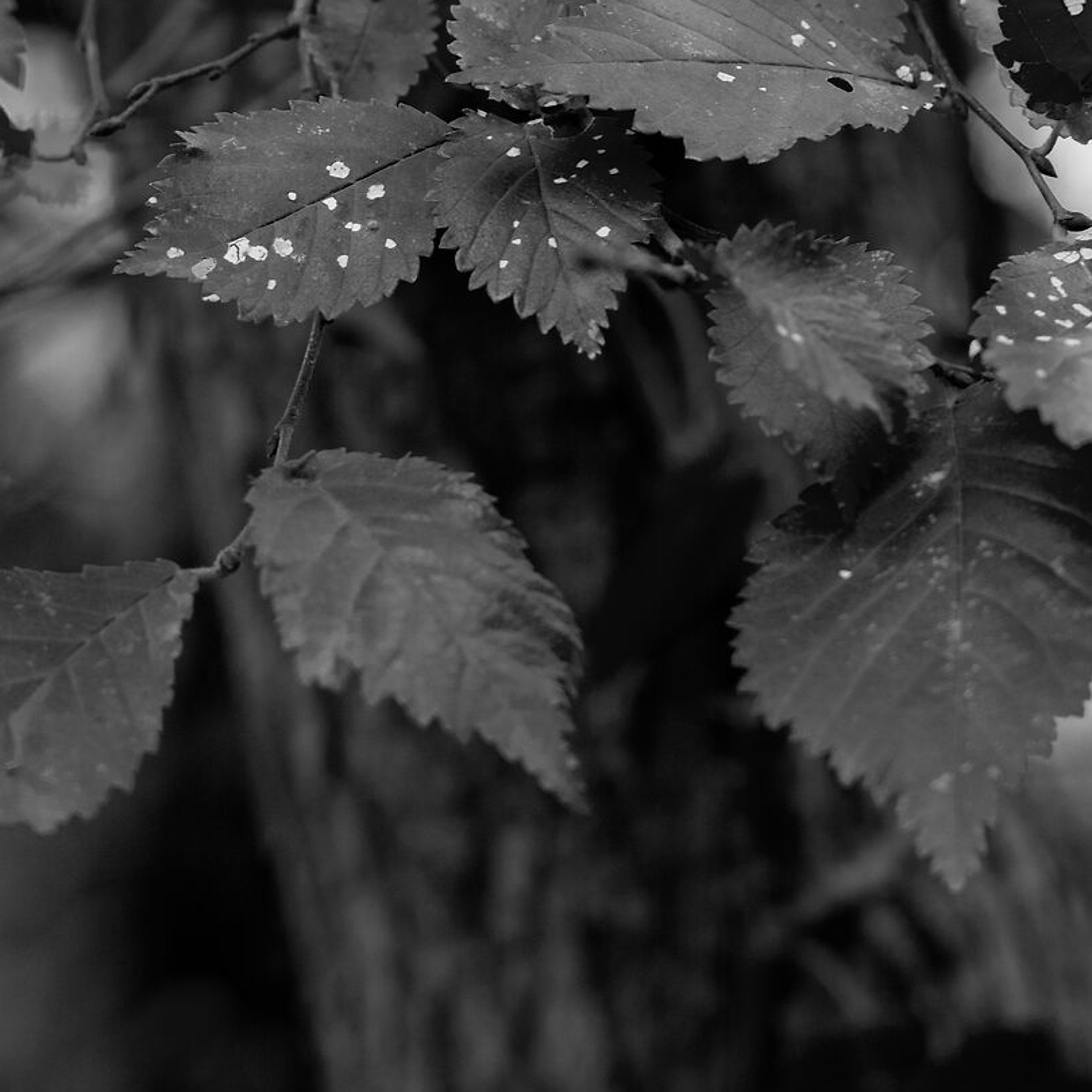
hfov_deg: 10.0
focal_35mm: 174
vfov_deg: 10.0
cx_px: 564
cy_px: 59
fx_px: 6210
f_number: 6
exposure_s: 1/125
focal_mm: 69
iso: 400
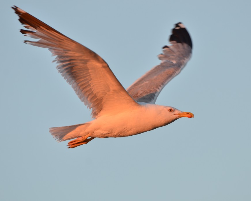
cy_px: 100
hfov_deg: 2.3
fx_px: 6326
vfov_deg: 1.8
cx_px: 133
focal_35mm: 852
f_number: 5.6
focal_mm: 500
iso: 250
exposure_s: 1/250
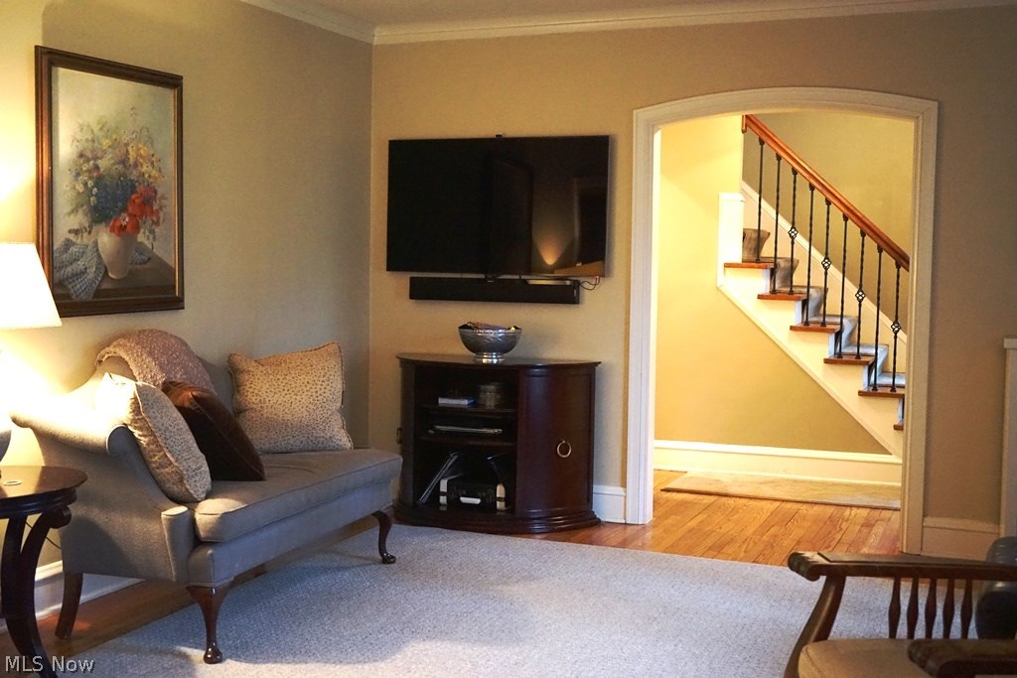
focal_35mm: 40
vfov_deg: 33.4
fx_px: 1130
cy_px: 339
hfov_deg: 48.5
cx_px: 508
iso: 6400
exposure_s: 1/125
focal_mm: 40
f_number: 4
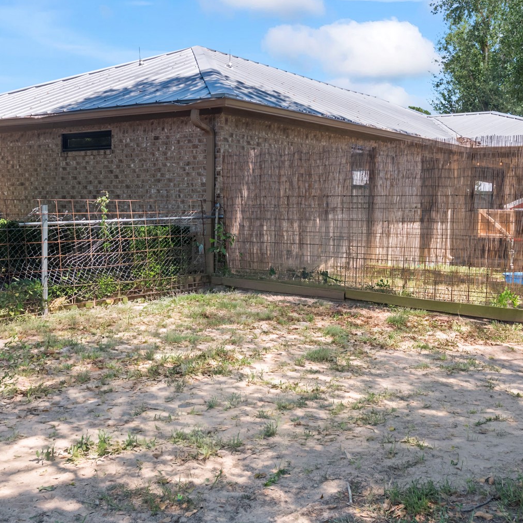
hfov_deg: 38.3
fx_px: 752
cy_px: 221
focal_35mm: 44
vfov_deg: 38.3
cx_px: 289
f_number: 8
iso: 400
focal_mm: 24
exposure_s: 1/20
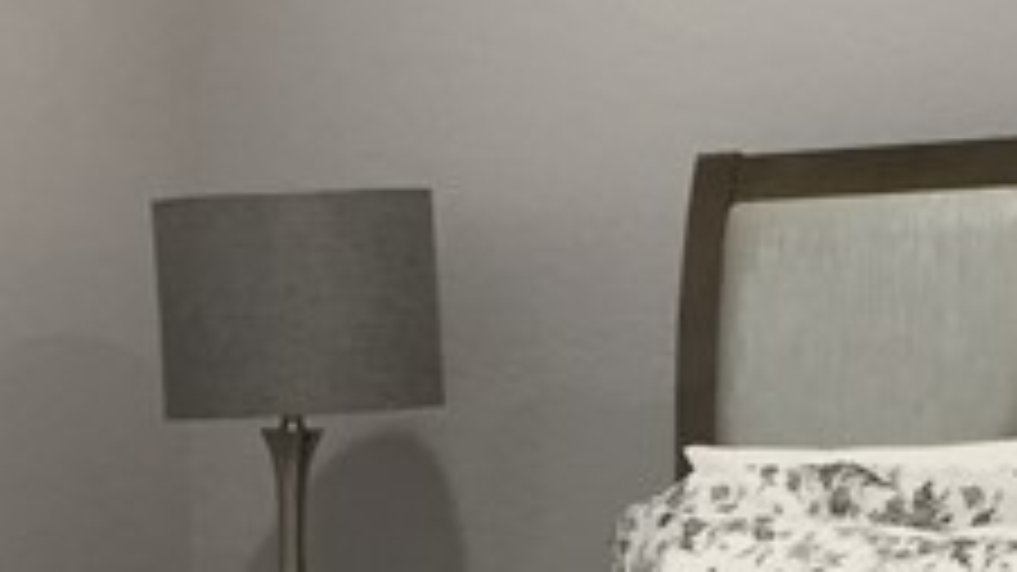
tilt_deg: -1.6
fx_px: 3855
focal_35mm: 143
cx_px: 927
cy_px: 608
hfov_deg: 14.9
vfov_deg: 8.4
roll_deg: +0.1
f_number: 2.2
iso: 64
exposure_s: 1/30
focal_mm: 4.15
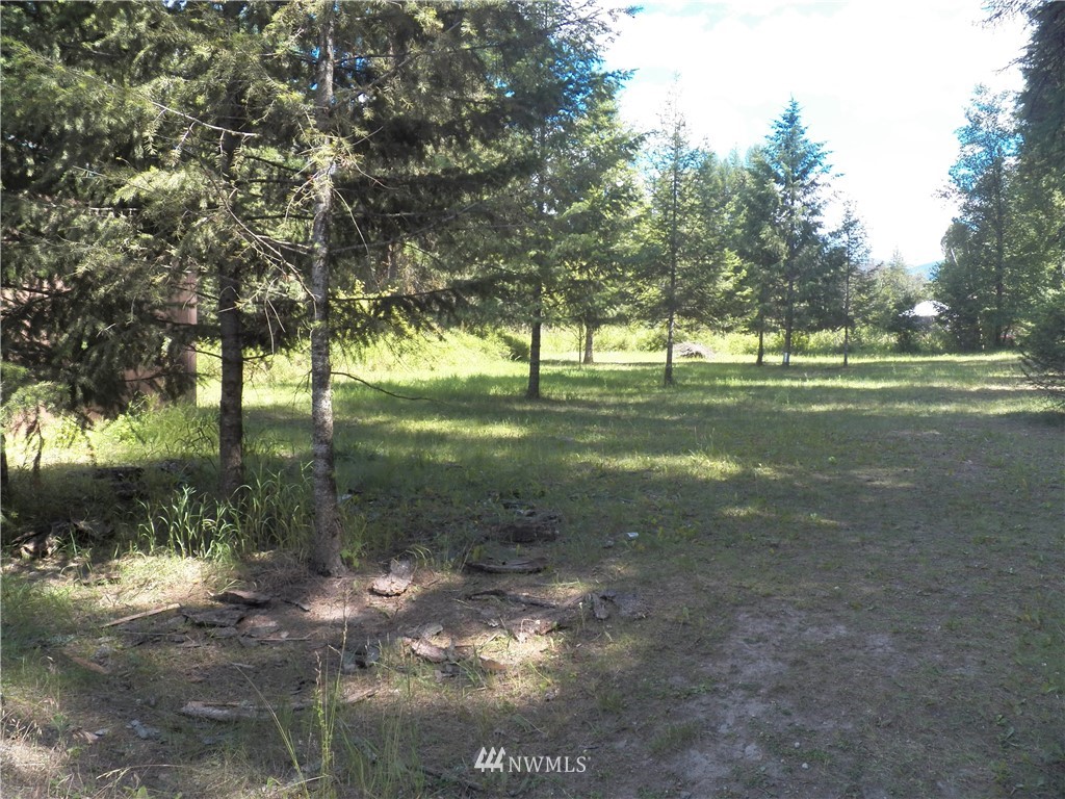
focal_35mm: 28
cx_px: 532
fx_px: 861
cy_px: 400
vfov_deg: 49.7
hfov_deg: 63.4
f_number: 4
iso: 125
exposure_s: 1/320
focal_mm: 4.9
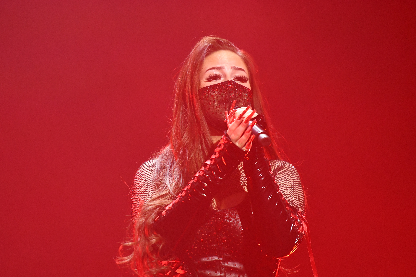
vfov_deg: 4.6
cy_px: 138
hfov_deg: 6.9
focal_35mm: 300
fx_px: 3466
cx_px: 208
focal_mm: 200
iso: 4500
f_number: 2.8
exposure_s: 1/320
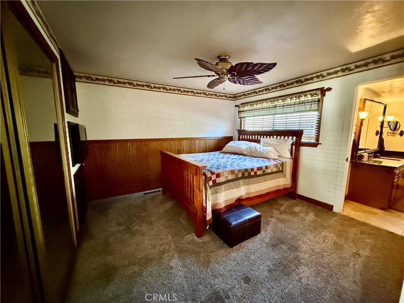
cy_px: 152
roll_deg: -0.4
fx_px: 163
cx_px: 202
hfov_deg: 102.1
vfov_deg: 85.7
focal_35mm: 14
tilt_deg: -7.5
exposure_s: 1/30
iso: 1250
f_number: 2.2
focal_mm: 2.22
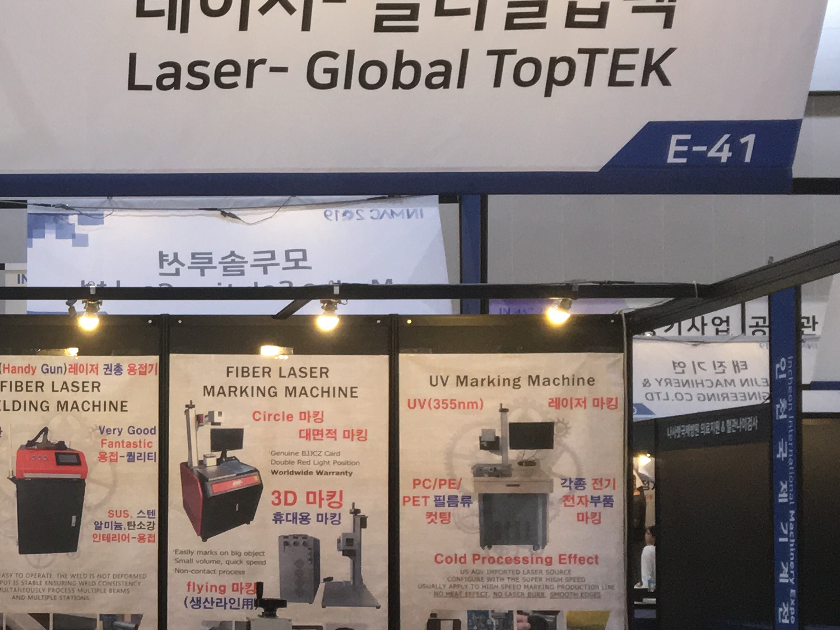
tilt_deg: +2.5
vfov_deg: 18.8
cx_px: -82
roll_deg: -0.7
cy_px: 448
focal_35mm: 78
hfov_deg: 23.5
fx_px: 1893
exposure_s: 1/30
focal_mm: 4.15
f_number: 2.2
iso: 80
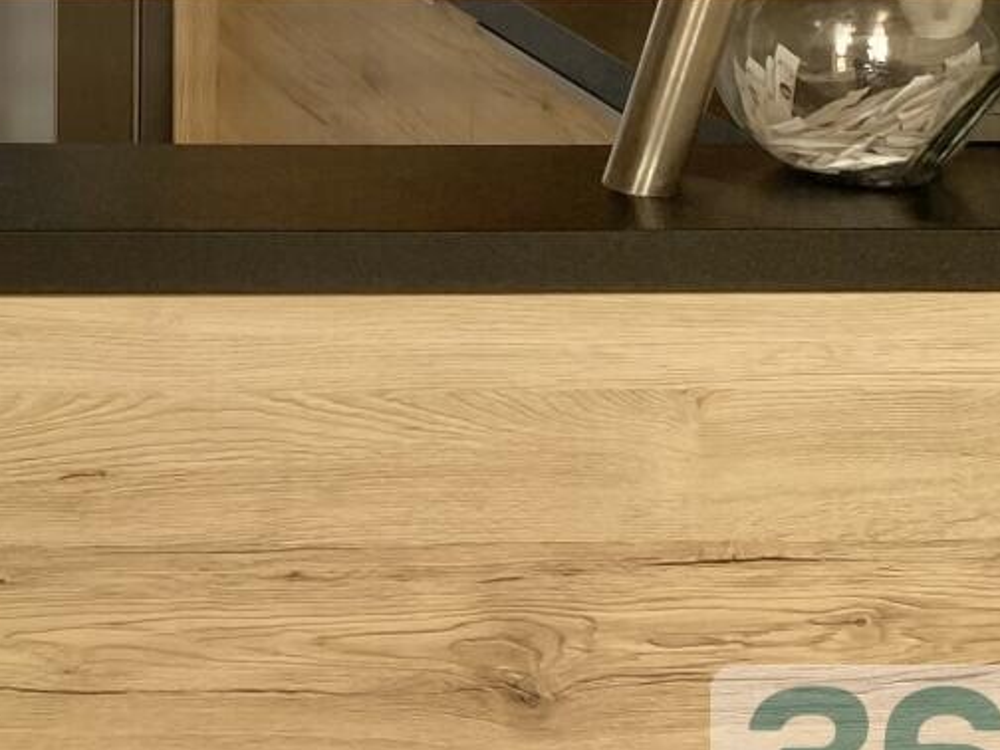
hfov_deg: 18.1
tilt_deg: -1.6
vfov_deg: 13.6
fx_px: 2860
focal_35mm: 99
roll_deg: -1.0
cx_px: -413
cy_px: -548
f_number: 1.8
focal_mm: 4.25
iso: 64
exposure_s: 1/121
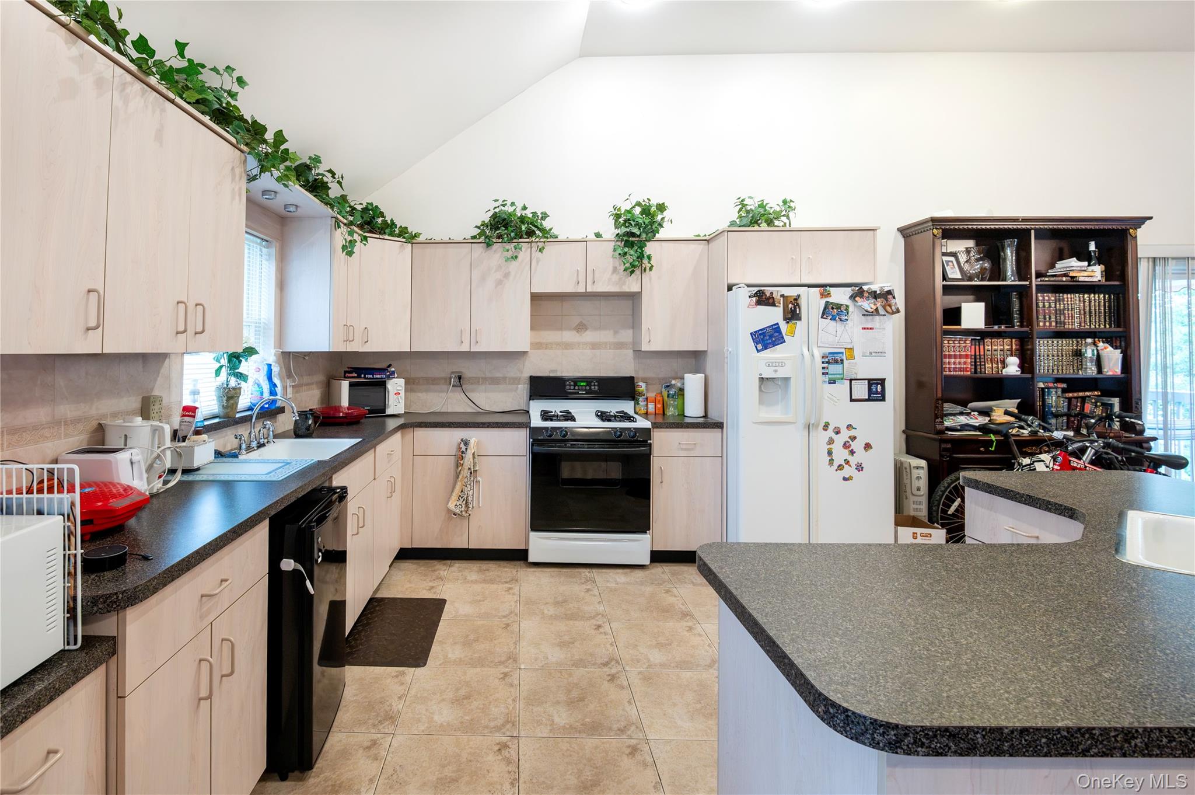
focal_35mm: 16
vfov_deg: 73.7
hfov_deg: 96.8
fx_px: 531
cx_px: 598
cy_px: 398
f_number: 6.3
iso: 3200
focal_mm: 16
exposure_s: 1/100
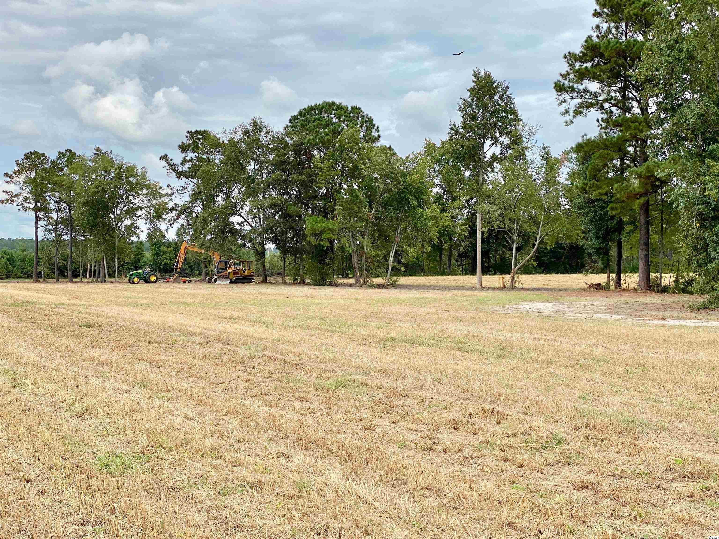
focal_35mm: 52
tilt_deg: -1.6
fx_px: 1080
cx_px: 360
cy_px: 270
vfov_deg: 28.0
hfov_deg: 36.8
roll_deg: -0.7
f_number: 2
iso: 20
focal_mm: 6
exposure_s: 1/1497
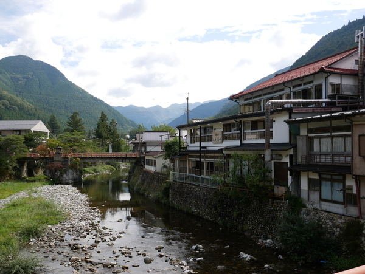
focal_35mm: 30
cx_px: 182
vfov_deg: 46.9
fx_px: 317
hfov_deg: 59.9
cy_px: 137
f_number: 6.3
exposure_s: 1/320
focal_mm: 15
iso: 200
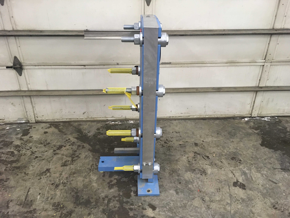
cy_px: 109
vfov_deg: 48.2
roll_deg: -1.9
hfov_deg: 61.7
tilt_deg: -28.1
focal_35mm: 29
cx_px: 145
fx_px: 243
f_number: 2.2
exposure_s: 1/30
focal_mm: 4.15
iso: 200
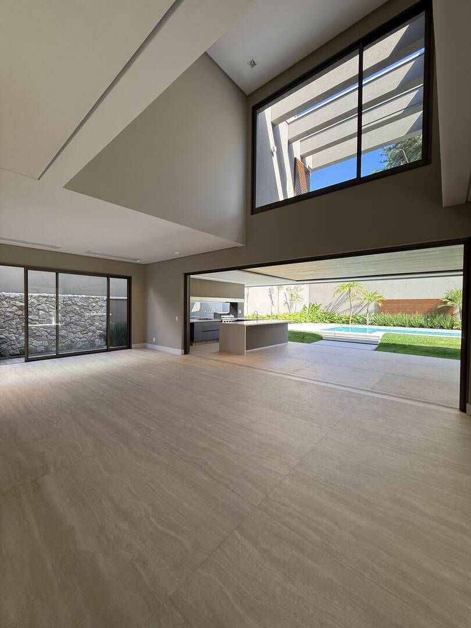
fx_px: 254
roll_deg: -1.4
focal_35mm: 14
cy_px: 314
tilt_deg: -0.6
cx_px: 236
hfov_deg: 85.7
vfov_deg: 102.1
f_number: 2.2
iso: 64
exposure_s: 1/297
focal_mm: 2.22
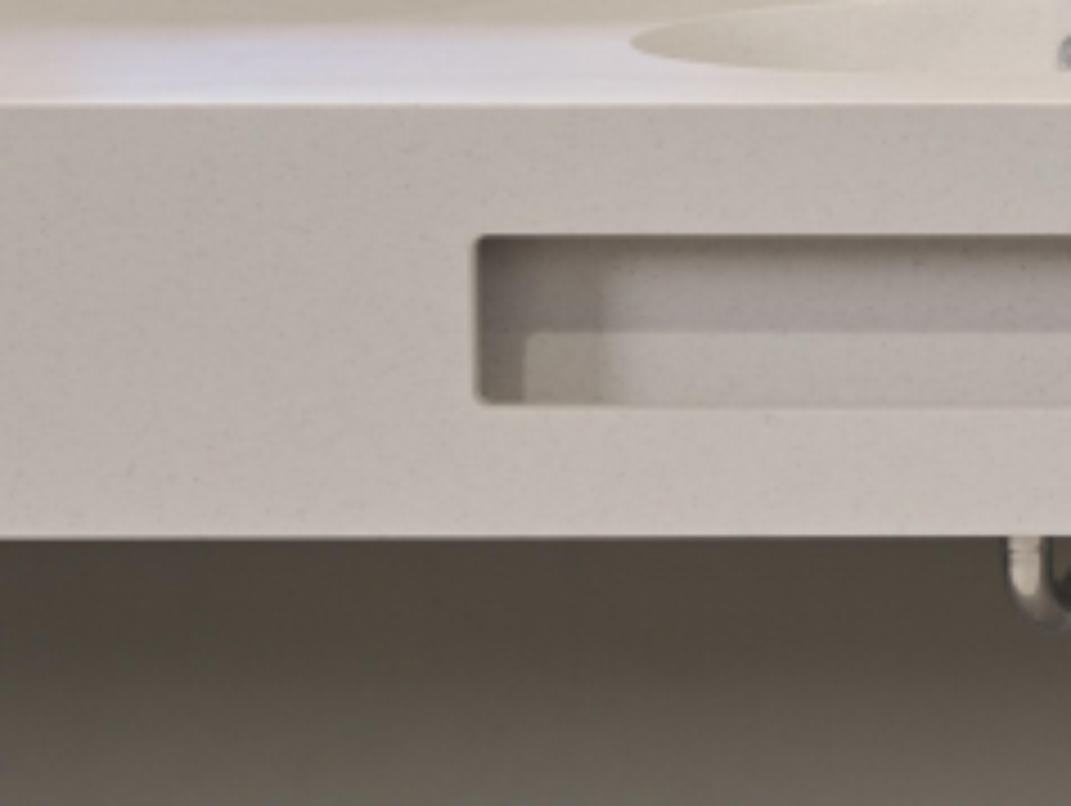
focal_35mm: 124
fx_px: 3840
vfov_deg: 11.4
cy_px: -473
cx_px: 1850
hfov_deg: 14.3
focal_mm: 16
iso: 64
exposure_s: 1/25
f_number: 7.1
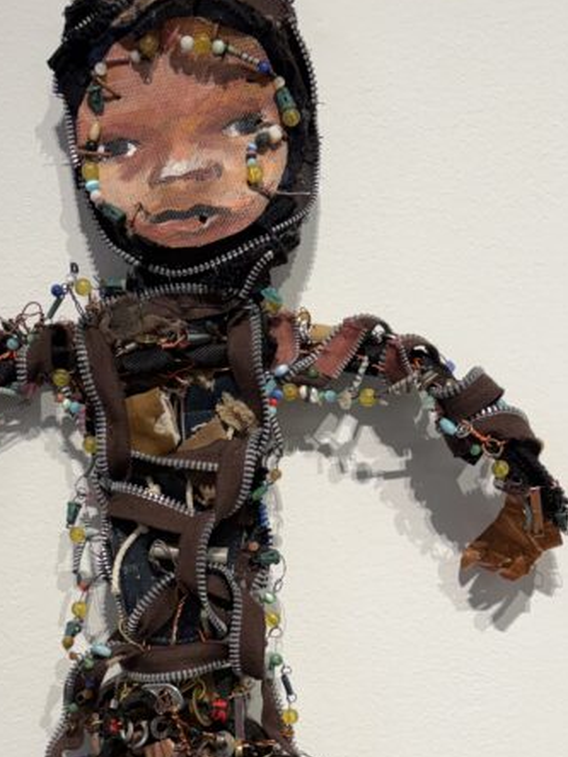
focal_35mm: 60
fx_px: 1313
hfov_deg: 24.4
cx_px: 222
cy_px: 631
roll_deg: +1.0
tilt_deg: -8.2
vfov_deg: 31.2
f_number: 1.6
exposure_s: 1/120
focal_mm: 5.96
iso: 50
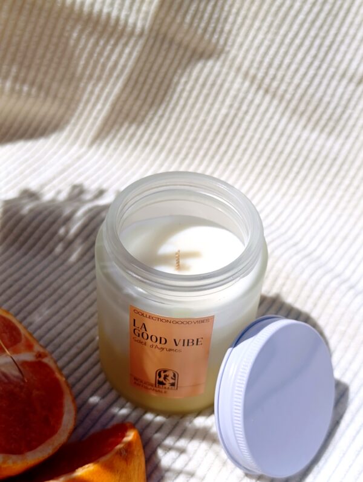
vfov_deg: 73.8
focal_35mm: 23
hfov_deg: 59.0
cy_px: 241
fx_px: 321
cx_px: 182
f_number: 1.6
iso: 50
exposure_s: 1/1821
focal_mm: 6.14
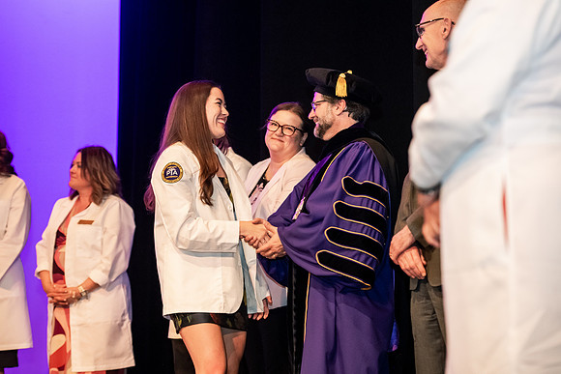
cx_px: 280
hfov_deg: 22.6
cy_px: 187
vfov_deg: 15.2
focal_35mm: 90
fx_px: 1403
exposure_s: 1/200
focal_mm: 90
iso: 3200
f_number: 3.5
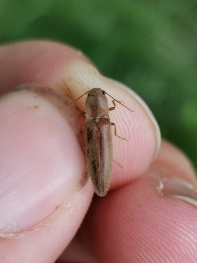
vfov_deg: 23.8
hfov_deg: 18.0
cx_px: 98
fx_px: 622
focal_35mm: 82
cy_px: 132
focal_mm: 4.75
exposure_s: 1/120
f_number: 1.8
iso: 50
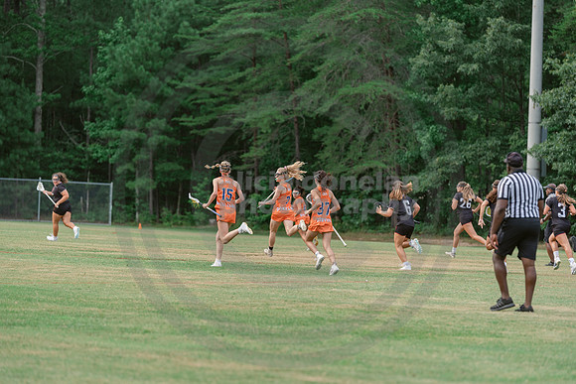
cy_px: 192
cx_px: 288
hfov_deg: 11.7
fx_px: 2801
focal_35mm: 175
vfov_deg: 7.9
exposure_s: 1/640
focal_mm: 175
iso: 250
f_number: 3.2
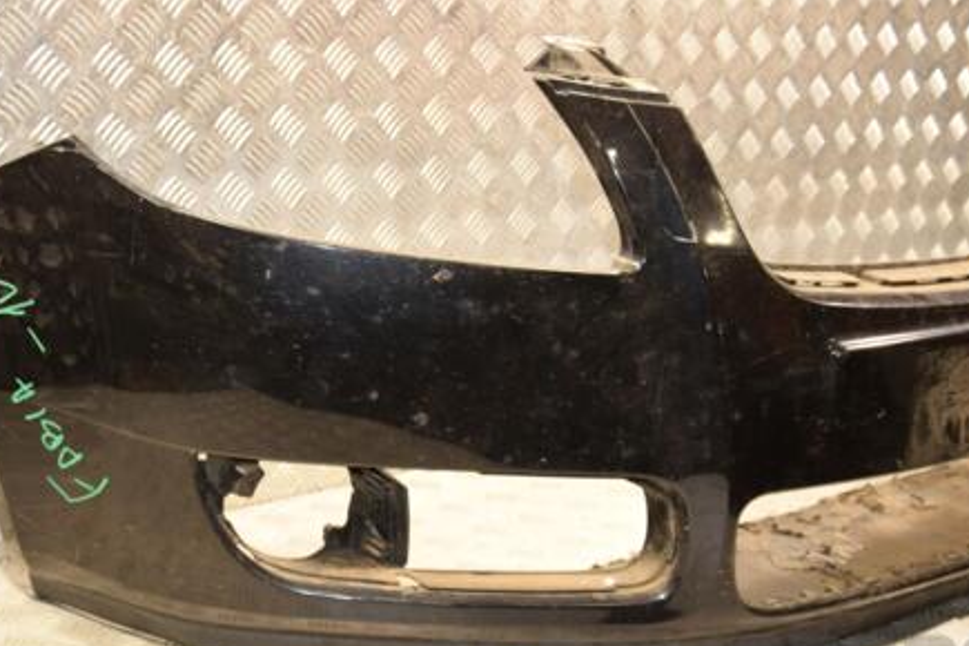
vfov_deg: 26.1
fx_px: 1391
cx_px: 388
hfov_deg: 38.2
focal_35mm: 52
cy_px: 372
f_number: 5
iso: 800
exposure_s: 1/125
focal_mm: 25
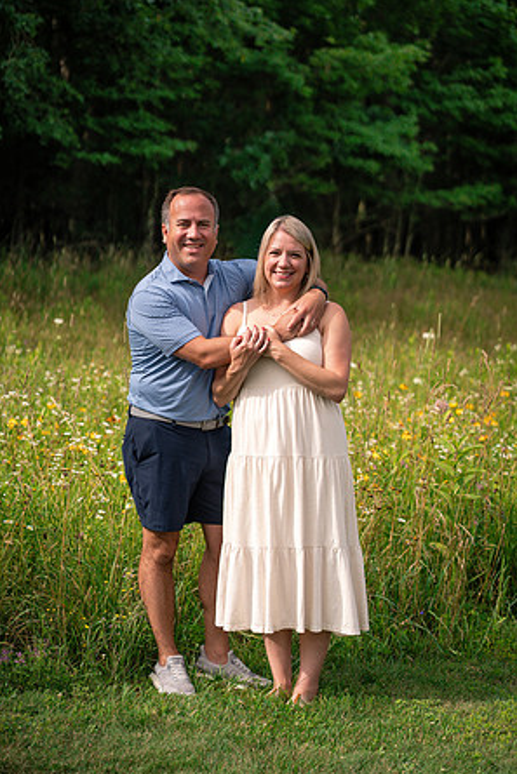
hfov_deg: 15.9
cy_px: 388
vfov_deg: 23.6
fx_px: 1851
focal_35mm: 86
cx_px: 258
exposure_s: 1/8000
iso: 400
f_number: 3.2
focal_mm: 85
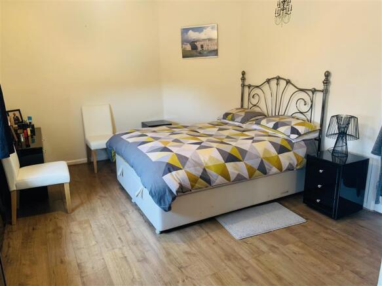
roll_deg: +1.1
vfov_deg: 53.0
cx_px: 191
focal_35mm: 26
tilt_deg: -13.5
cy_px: 143
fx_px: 287
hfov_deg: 67.3
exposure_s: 1/33
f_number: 1.8
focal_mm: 4.25
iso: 320
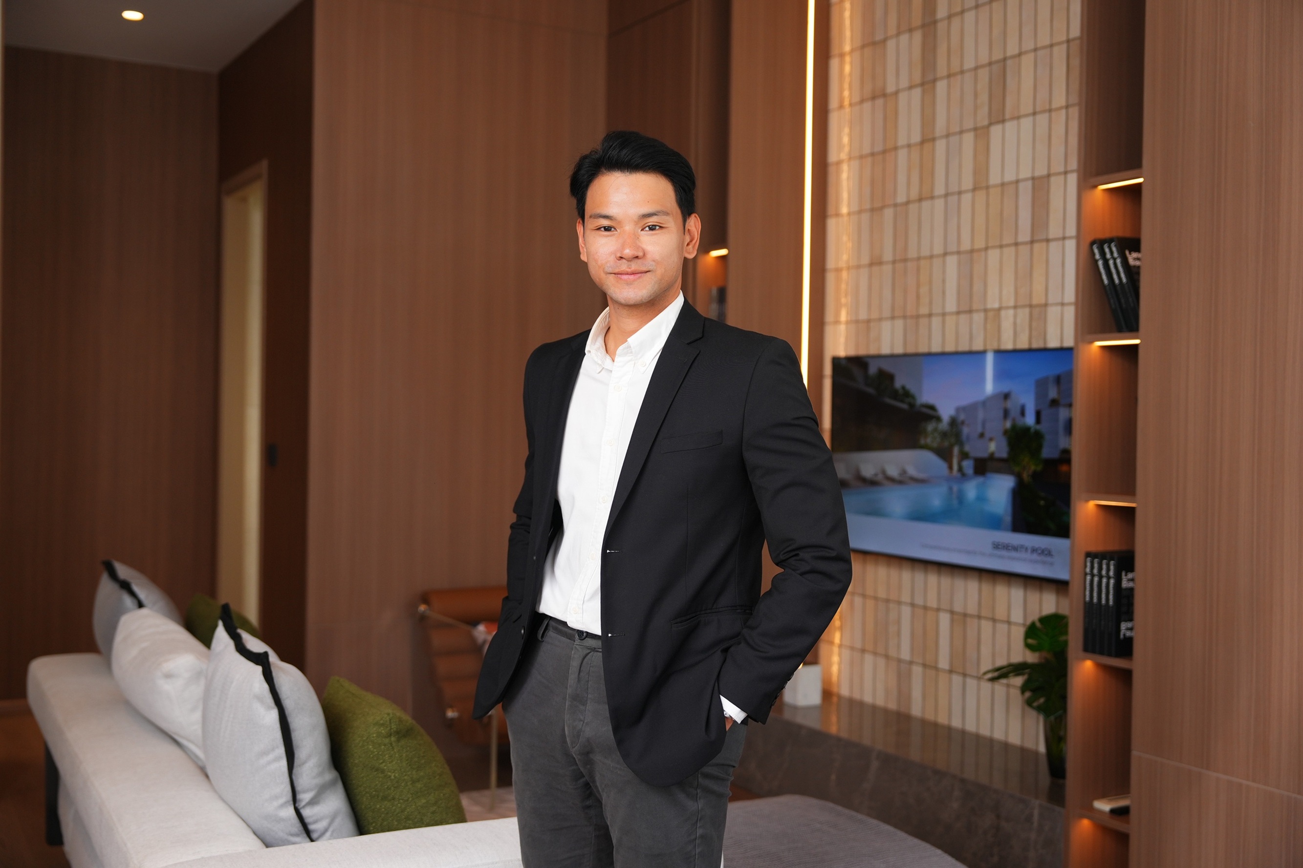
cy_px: 434
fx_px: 1411
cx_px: 652
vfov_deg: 34.2
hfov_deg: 49.6
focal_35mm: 39
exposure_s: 1/200
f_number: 2.8
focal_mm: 39
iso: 320
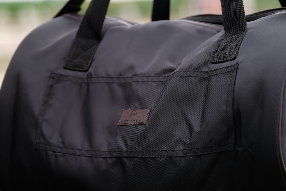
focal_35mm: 169
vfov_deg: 8.1
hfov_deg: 12.2
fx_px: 1343
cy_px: 96
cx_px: 143
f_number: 4
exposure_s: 1/180
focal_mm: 112.6
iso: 320
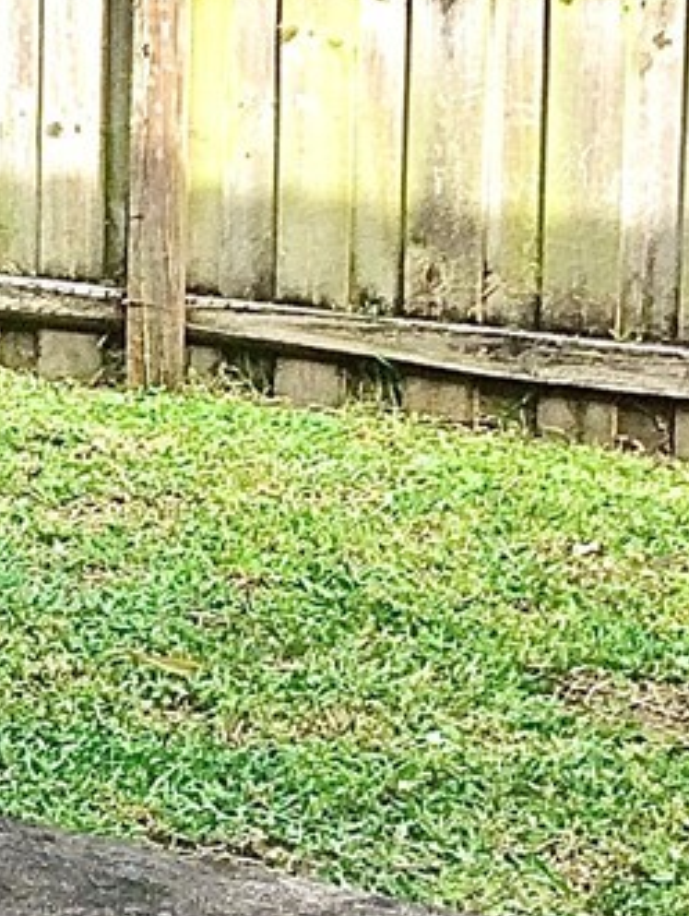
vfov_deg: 13.9
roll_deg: +0.7
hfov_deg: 9.5
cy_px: 28
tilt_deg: -9.1
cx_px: -957
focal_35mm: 140
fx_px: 3708
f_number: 2.2
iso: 32
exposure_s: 1/129
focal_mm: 4.15
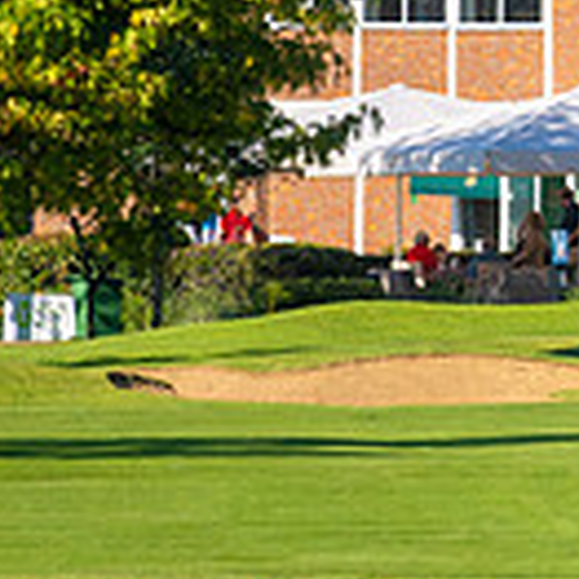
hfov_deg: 1.0
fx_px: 31962
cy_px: -93
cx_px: 1246
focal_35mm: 1689
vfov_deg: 1.0
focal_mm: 300
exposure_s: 1/1600
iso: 200
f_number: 4
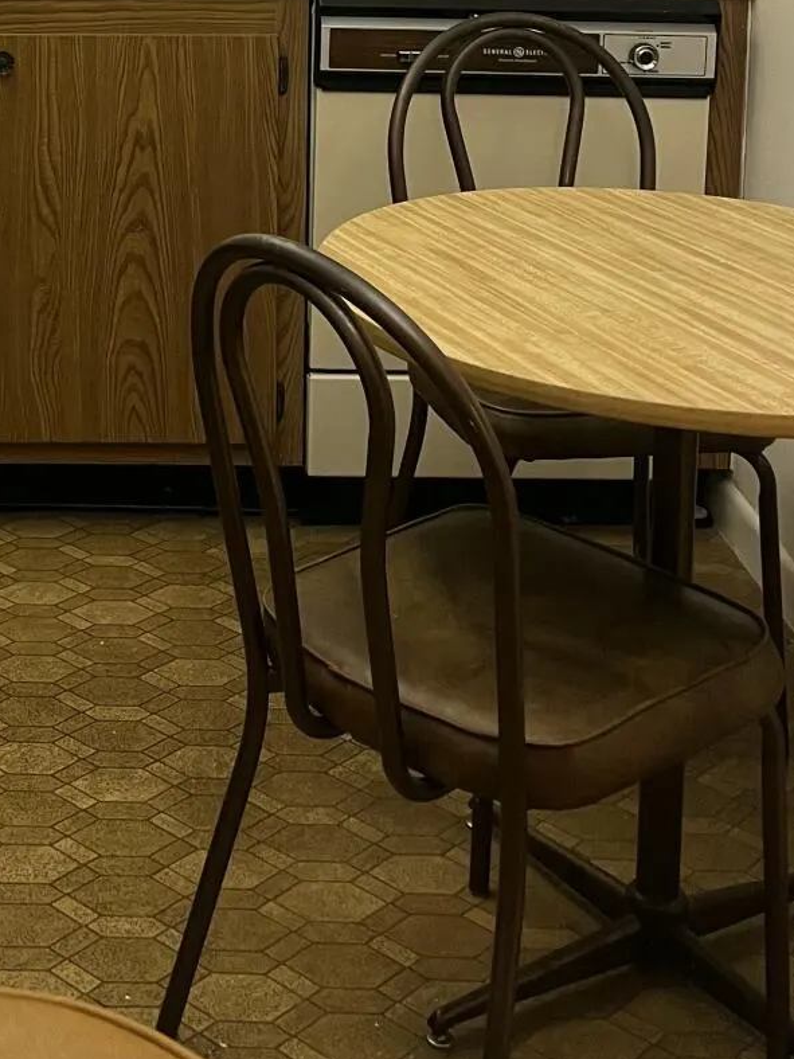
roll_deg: +0.2
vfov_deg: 26.8
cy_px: -126
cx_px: 27
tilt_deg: -5.4
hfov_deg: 21.6
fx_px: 2018
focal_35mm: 66
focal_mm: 5.1
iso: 125
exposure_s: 1/60
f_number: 1.6
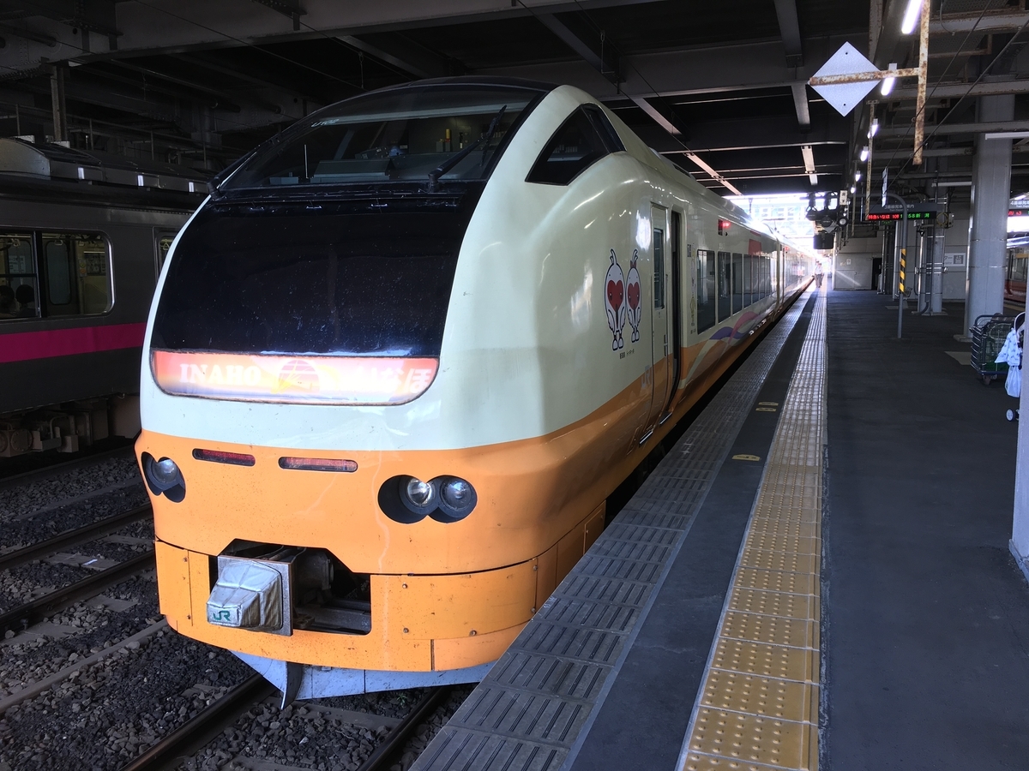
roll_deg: +0.5
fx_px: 862
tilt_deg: -6.2
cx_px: 514
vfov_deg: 48.2
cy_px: 386
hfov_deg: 61.7
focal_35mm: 29
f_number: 2.2
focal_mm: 4.15
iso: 25
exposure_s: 1/40
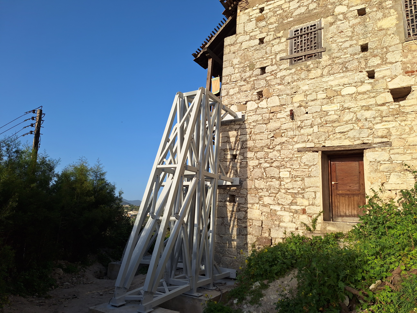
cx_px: 208
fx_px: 277
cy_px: 156
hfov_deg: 73.9
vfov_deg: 58.9
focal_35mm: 23
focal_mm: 5.54
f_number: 1.8
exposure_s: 1/2066
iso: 40
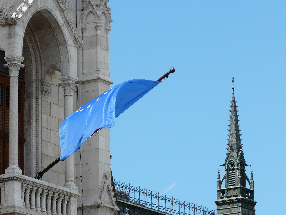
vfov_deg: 5.7
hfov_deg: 7.6
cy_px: 109
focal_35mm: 262
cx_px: 129
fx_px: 2164
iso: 100
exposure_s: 1/500
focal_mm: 37.9
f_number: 5.6
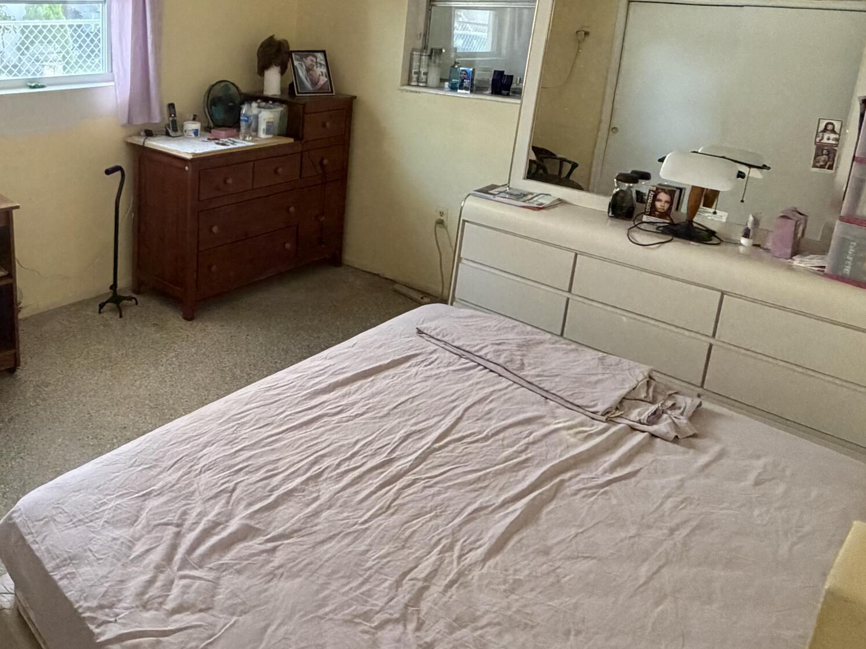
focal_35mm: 28
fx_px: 700
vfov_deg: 47.8
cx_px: 174
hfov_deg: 58.6
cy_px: 159
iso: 500
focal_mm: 2.22
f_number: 2.2
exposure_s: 1/60
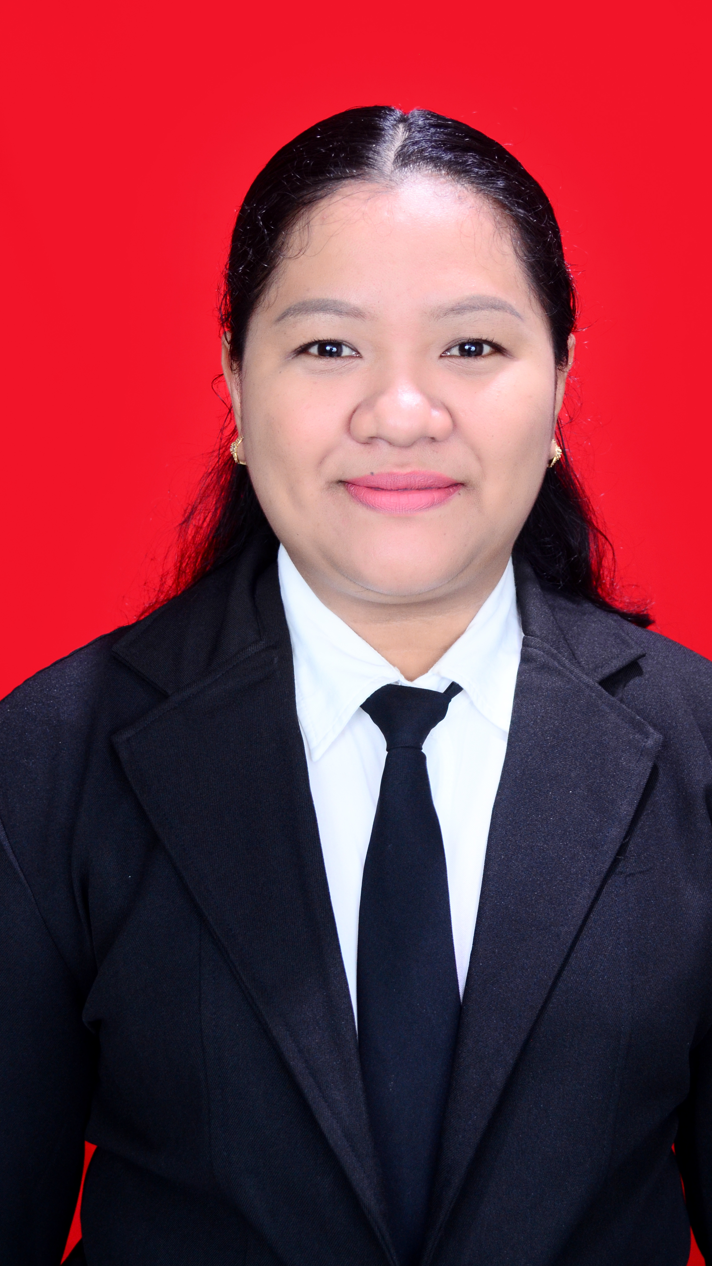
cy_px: 626
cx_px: 394
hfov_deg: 24.9
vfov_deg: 42.9
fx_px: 1611
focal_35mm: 48
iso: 640
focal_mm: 30
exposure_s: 1/100
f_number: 4.5
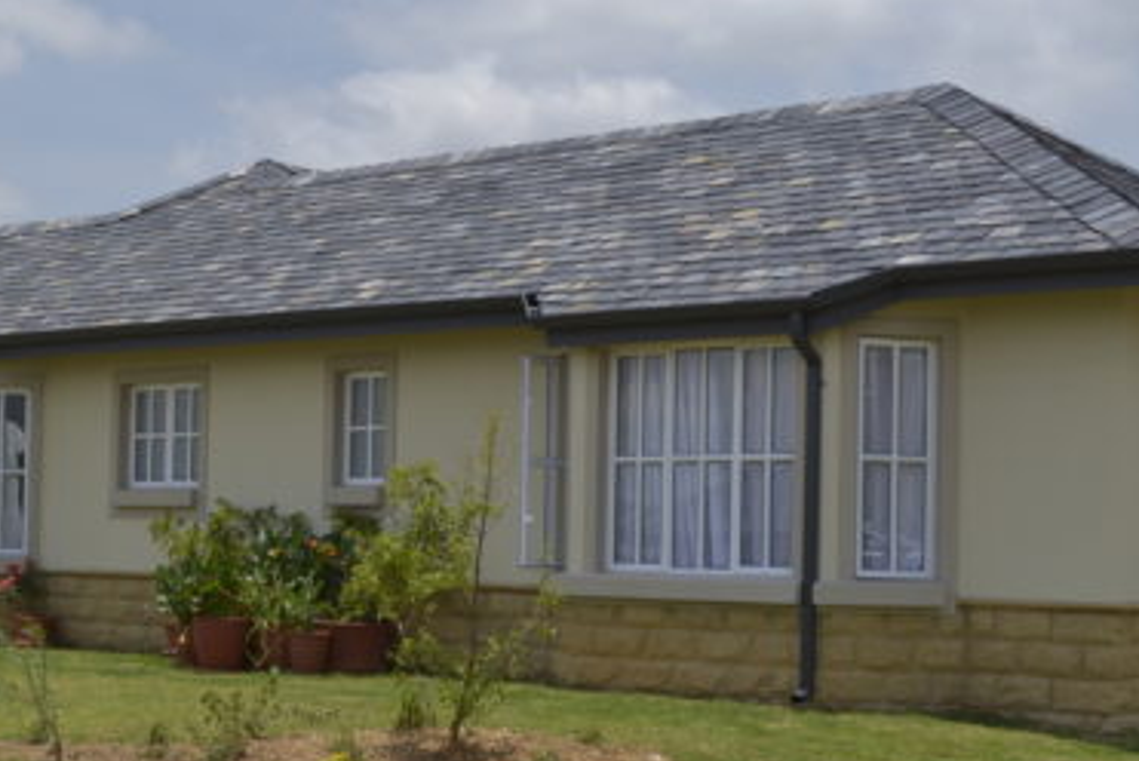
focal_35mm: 63
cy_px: 482
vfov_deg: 21.6
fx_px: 1995
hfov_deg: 31.7
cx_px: 402
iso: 100
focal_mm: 26
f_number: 11
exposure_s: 1/200
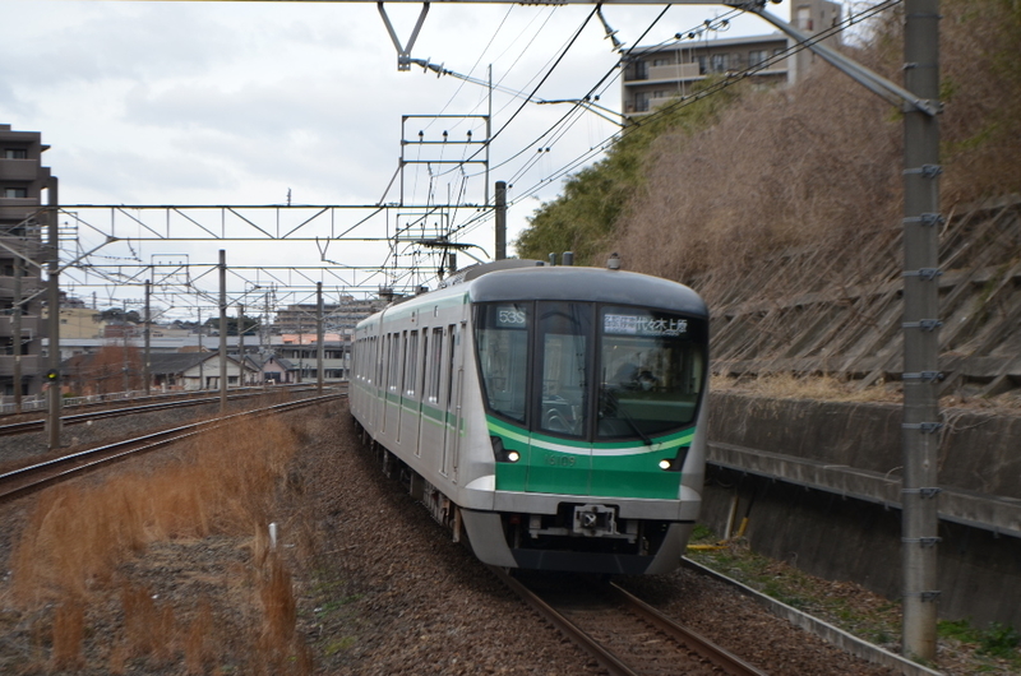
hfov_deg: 24.7
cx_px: 510
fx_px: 2335
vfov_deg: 16.5
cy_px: 338
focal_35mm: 82
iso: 200
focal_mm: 55
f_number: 6.3
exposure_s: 1/160
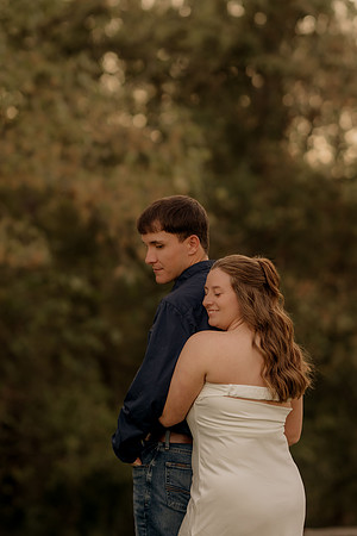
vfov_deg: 16.1
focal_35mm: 127
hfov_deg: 10.8
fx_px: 1889
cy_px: 268
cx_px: 178
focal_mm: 85
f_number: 1.8
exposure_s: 1/125
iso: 100
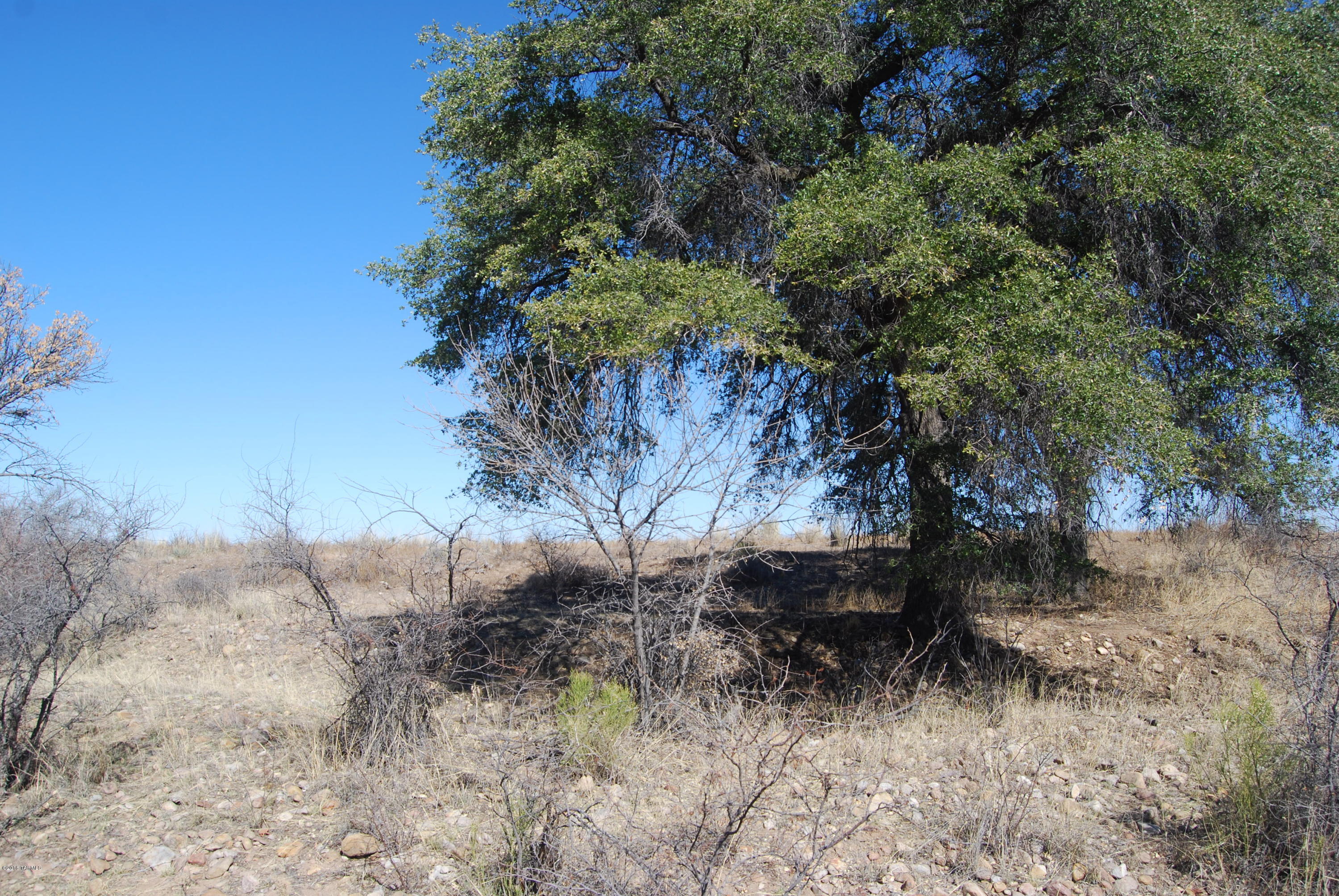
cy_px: 448
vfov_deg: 48.0
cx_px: 670
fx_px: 1005
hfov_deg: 67.3
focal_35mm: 27
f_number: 7.1
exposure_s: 1/200
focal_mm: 18
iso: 100
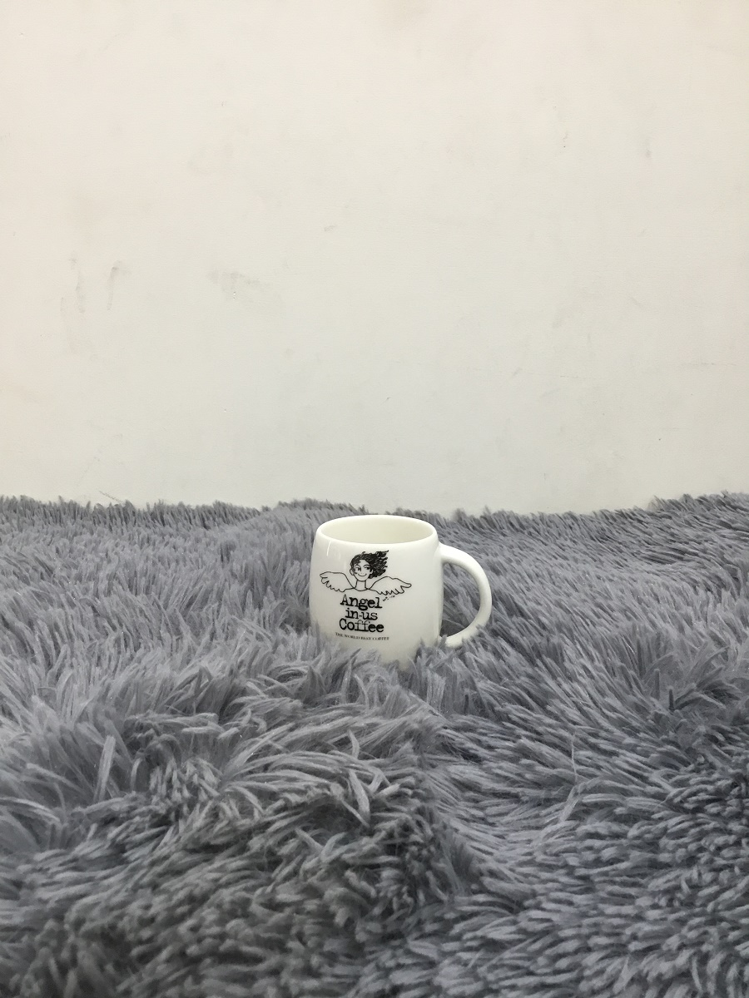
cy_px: 499
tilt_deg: -9.7
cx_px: 374
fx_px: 894
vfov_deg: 58.4
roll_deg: +0.8
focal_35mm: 31
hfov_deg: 45.4
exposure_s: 1/33
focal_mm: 3.3
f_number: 2.4
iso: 80
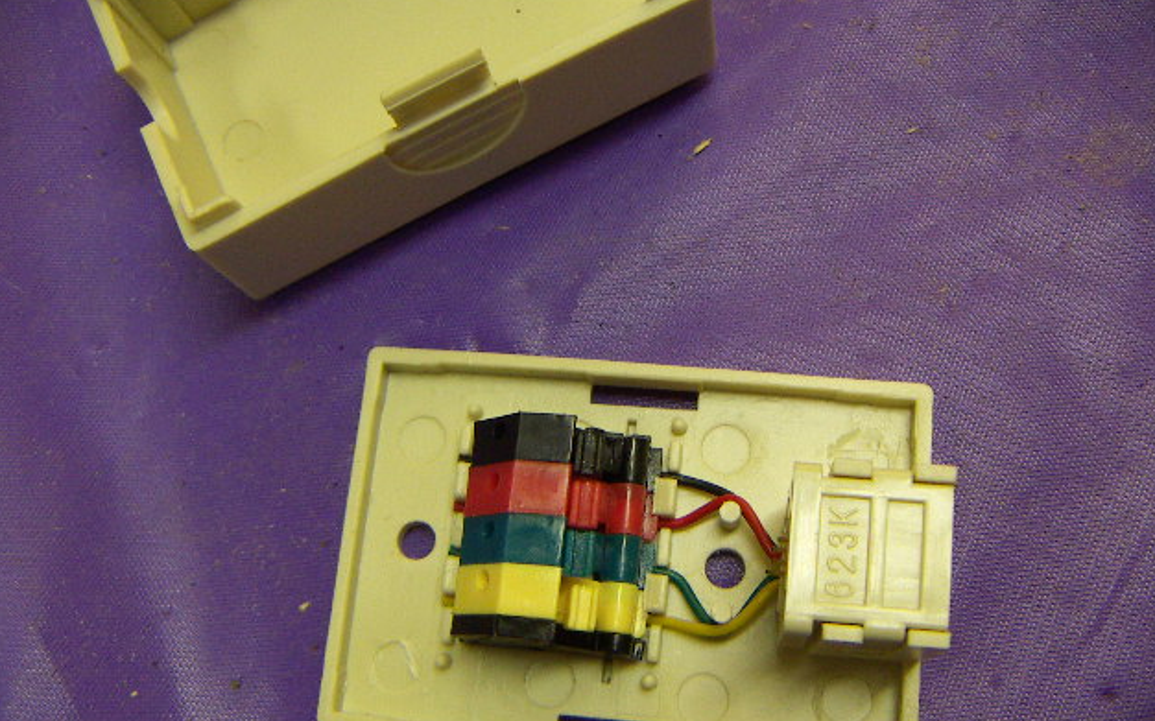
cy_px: 415
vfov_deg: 32.7
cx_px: 583
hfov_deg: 50.4
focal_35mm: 39
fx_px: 1227
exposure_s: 1/50
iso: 125
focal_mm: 4.7
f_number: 2.8
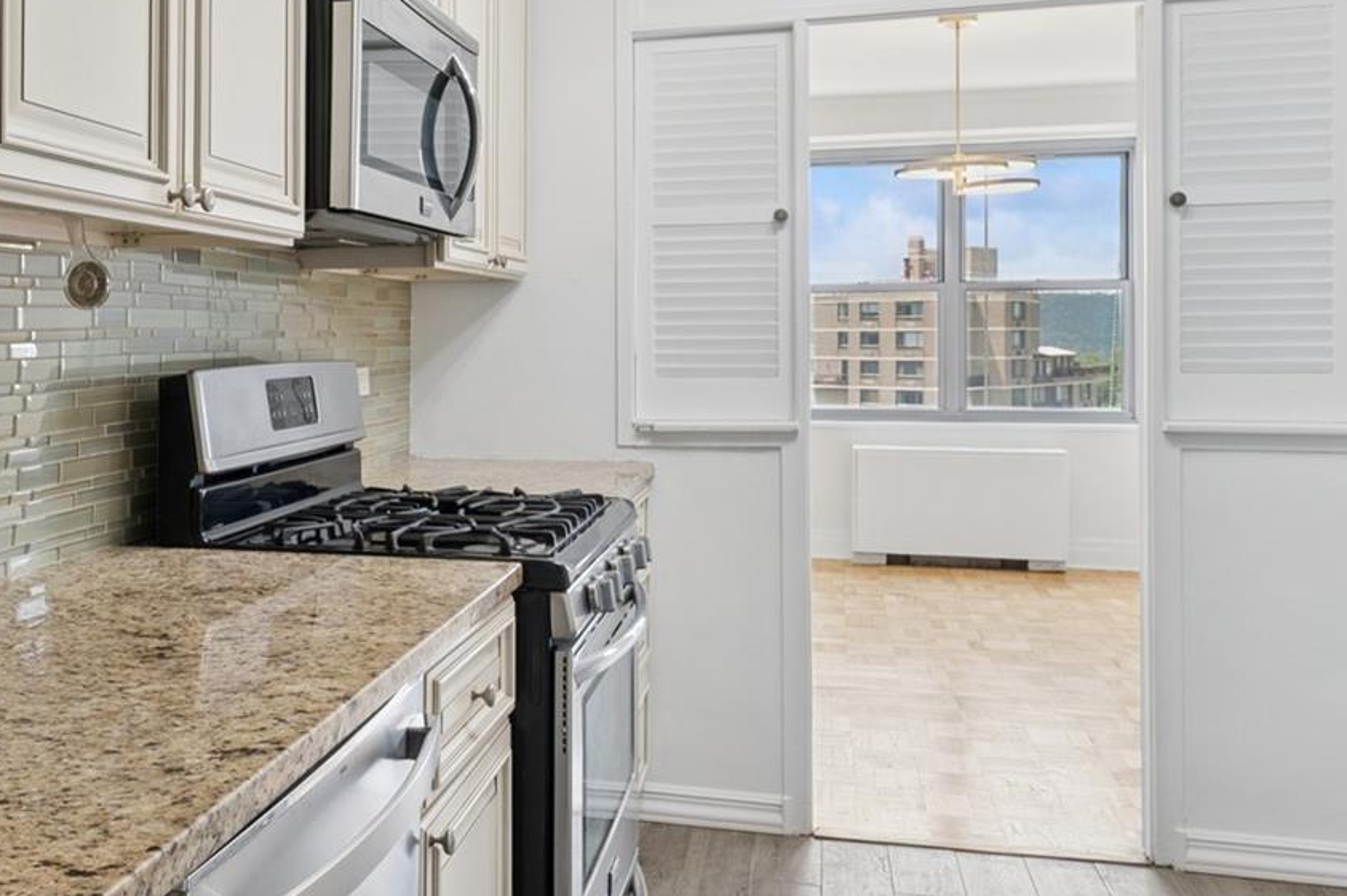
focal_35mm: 34
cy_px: 452
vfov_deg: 38.8
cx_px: 441
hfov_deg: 54.6
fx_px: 1271
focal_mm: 14
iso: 200
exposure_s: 1/4
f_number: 11
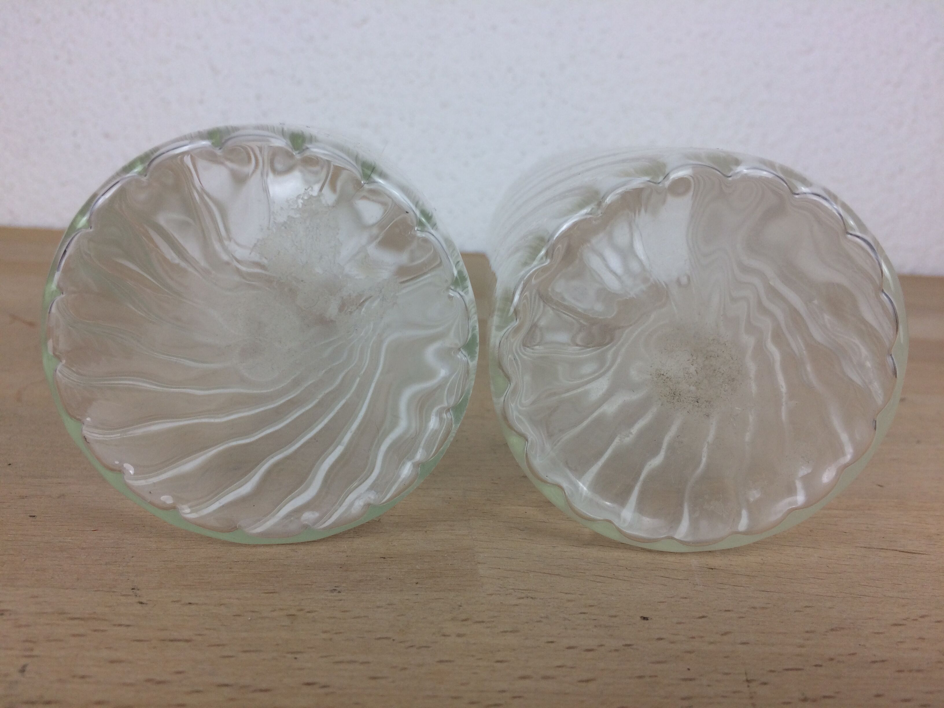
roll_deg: -3.9
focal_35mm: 29
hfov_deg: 61.7
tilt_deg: -12.9
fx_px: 791
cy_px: 354
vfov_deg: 48.2
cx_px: 472
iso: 32
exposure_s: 1/100
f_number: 2.2
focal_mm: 4.15
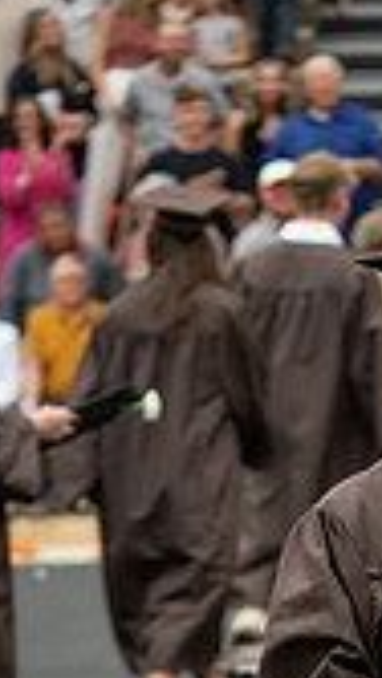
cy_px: 869
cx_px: 520
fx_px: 3618
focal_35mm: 201
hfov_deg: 6.0
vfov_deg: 10.5
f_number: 2.8
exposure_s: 1/200
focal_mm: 71
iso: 2000
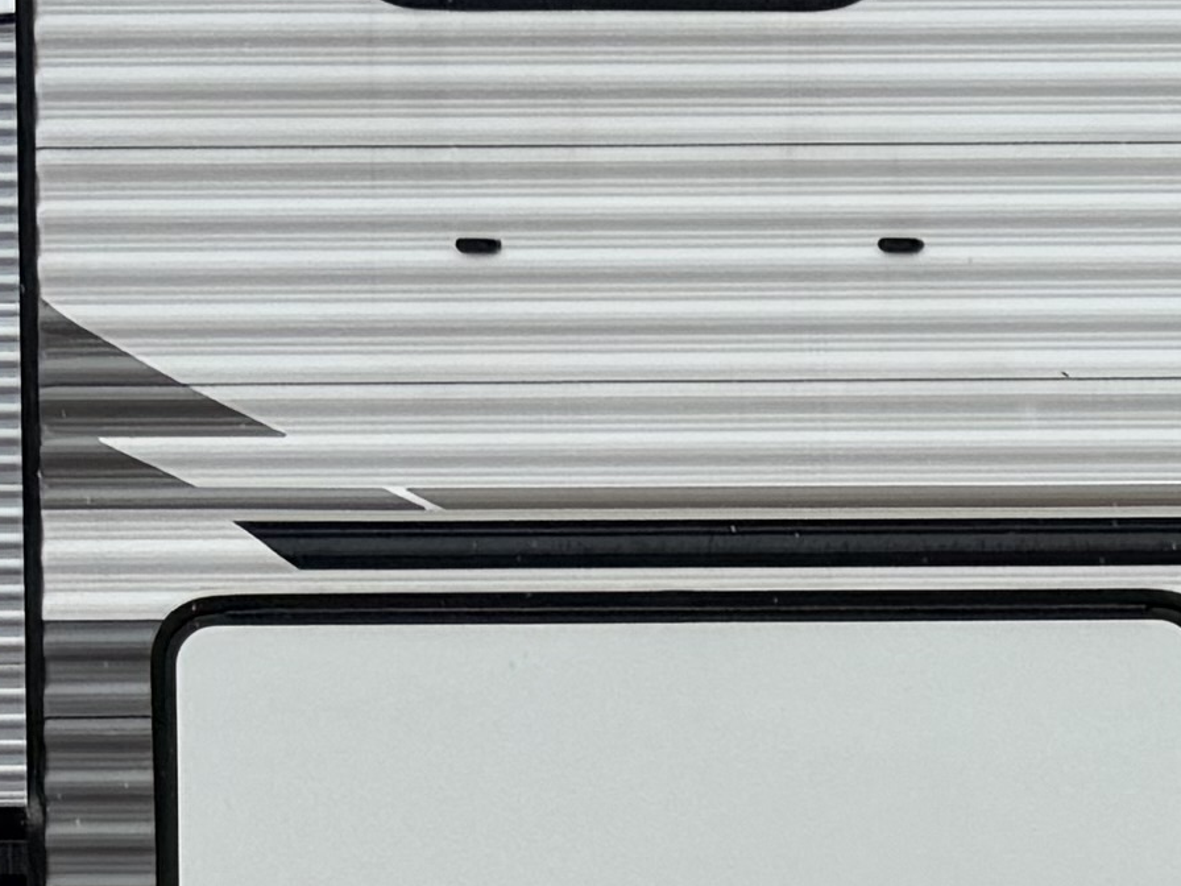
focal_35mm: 153
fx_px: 5220
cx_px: 3430
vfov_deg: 9.7
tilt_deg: -1.5
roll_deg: -0.7
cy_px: 622
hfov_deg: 10.0
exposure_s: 1/1464
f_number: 1.78
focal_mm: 6.76
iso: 80
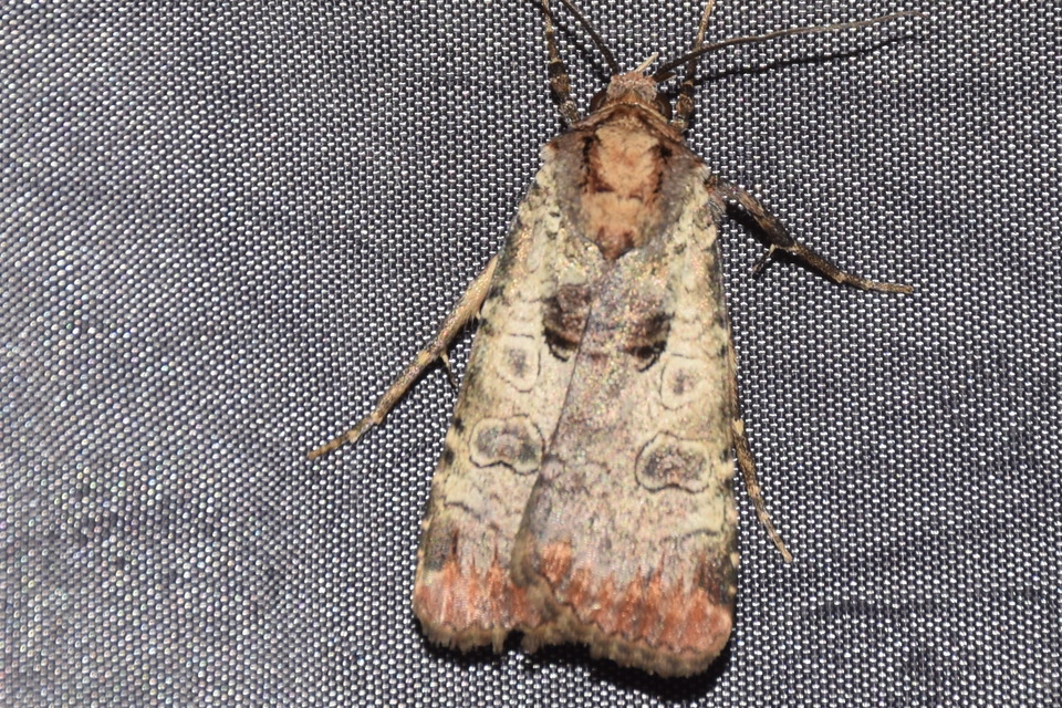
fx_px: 6195
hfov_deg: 9.8
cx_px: 531
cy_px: 354
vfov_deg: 6.5
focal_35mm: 210
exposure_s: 1/160
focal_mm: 140
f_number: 13
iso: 100
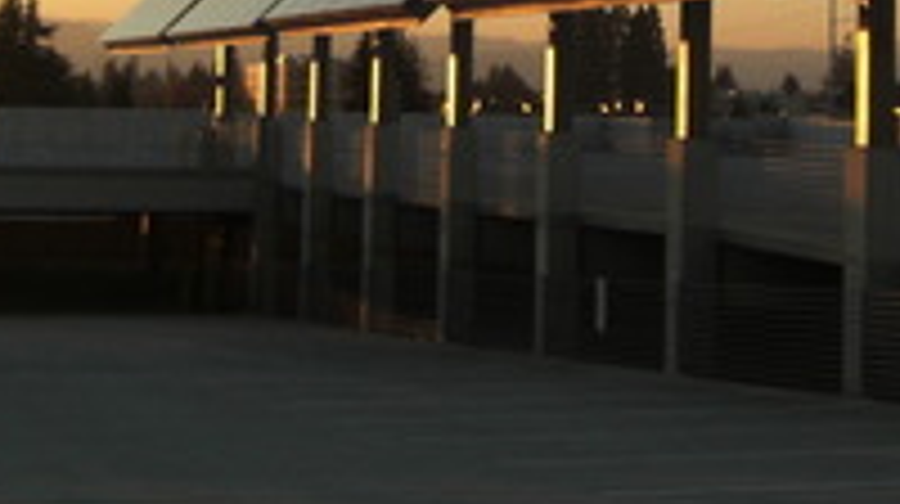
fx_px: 2718
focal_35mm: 114
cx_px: 742
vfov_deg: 10.1
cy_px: -349
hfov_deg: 18.6
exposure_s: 1/250
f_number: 4
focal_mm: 7.9
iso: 80
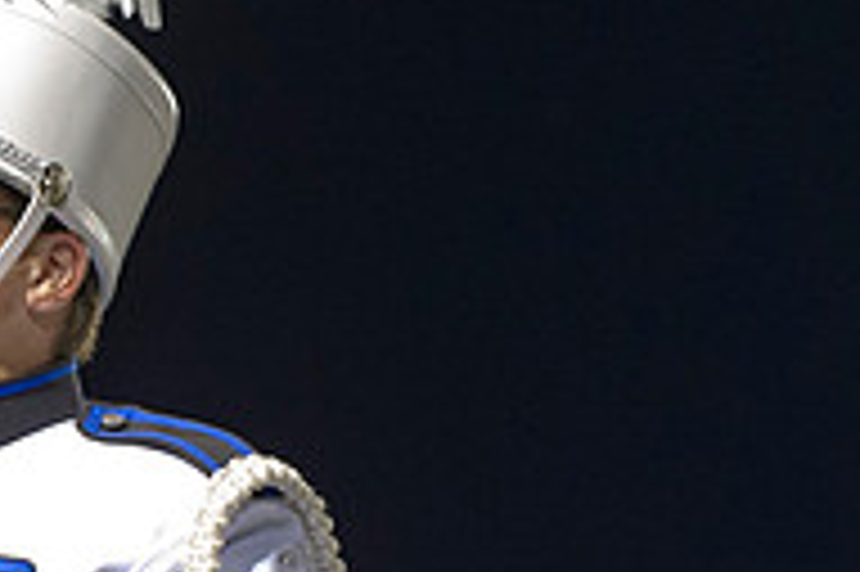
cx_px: -63
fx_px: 10884
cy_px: 369
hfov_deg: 4.5
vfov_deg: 3.0
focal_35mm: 456
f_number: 3.2
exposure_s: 1/125
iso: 3200
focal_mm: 150
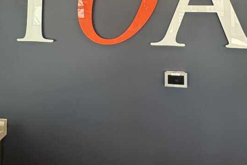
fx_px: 192
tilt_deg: +3.3
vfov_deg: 39.1
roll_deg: -1.1
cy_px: -11
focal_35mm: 28
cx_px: 132
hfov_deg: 65.4
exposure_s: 1/120
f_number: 2.2
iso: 80
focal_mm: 2.2
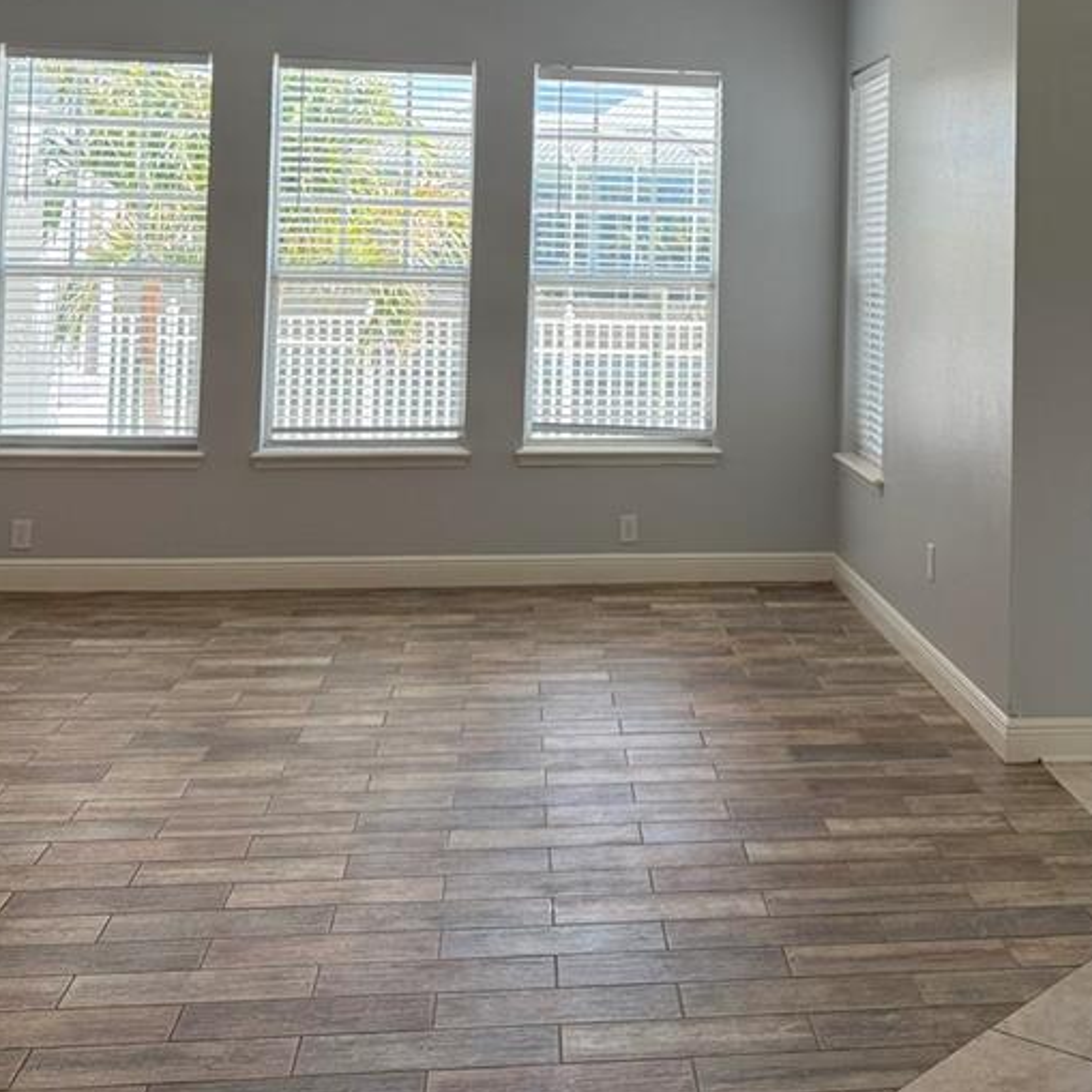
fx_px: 1785
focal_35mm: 50
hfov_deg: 33.3
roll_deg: -0.9
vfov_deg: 32.7
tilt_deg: +1.8
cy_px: 161
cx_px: 820
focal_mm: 6.76
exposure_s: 1/338
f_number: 1.78
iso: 80
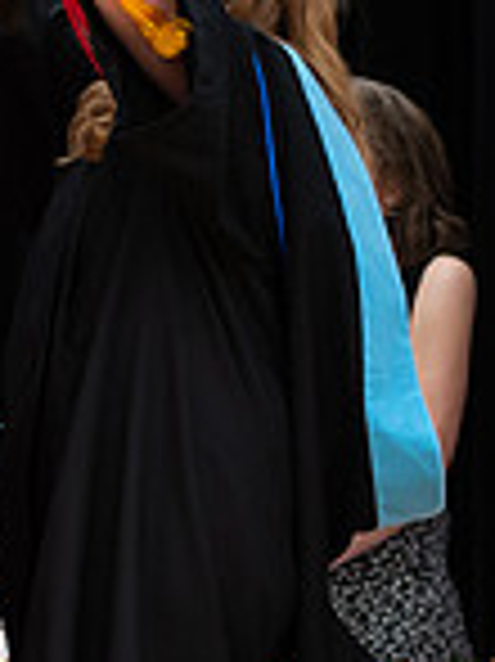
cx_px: 101
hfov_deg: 3.7
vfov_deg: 4.9
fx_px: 7714
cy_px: 381
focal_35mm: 404
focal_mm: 85
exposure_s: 1/200
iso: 1000
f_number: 2.8
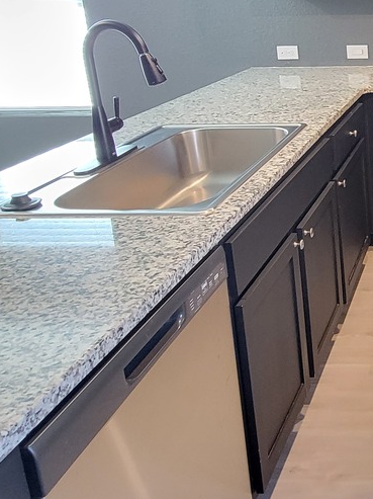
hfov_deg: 30.2
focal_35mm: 38
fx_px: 547
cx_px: 481
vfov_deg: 46.5
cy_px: 102
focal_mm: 2.2
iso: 640
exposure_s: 1/30
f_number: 2.2
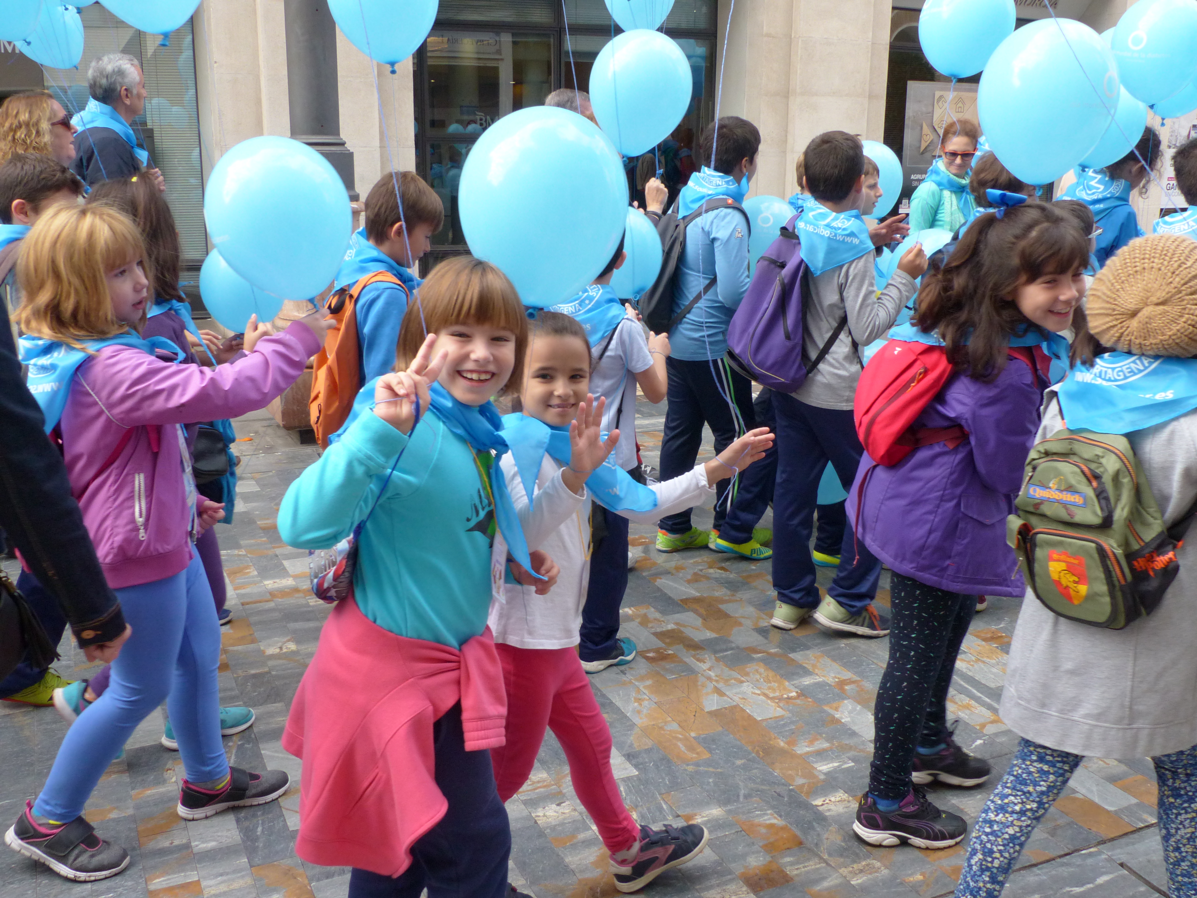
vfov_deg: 42.9
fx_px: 1141
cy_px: 449
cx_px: 598
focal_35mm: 33
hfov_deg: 55.4
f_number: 4
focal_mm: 5.9
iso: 200
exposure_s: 1/250
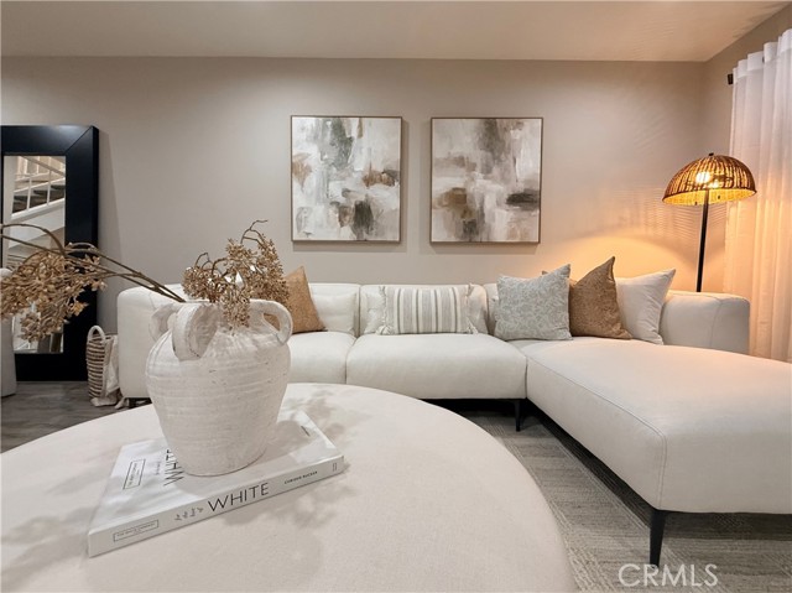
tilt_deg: -2.0
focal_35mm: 14
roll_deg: +0.7
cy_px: 296
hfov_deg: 102.1
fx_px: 320
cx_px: 396
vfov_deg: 85.6
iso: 320
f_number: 2.2
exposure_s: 1/60
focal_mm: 2.22
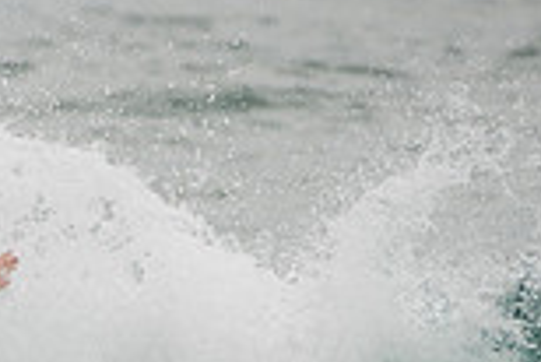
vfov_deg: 0.7
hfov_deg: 1.1
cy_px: 455
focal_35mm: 1887
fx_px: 28384
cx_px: -218
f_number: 5.6
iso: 280
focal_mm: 500
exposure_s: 1/2000
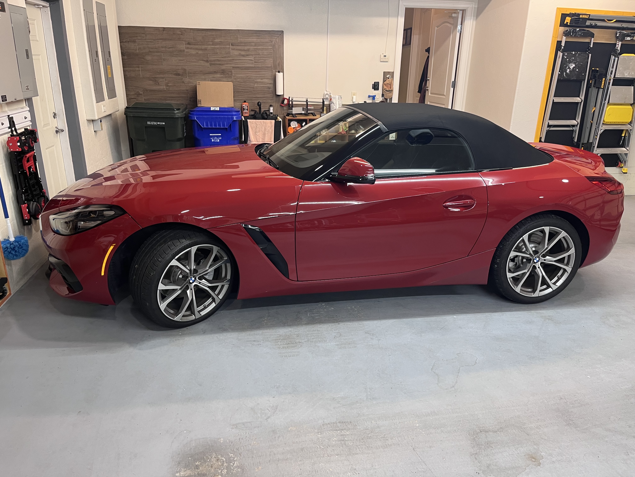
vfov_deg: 53.1
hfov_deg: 67.3
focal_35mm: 26
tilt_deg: -20.2
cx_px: 318
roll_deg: -1.0
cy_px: 238
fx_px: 477
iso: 100
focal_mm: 5.1
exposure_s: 1/60
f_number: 1.6
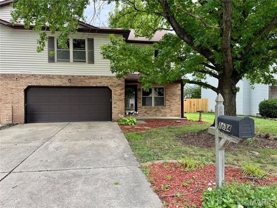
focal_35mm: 24
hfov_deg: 71.6
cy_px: 104
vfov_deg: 56.8
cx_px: 138
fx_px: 192
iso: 80
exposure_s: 1/792
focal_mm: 6.76
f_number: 1.78
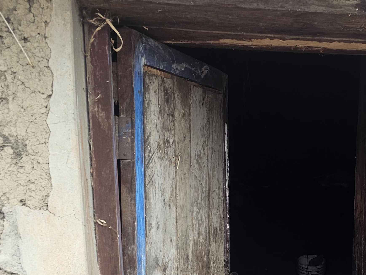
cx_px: 317
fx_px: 560
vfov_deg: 26.3
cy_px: 267
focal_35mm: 53
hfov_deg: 34.5
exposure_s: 1/180
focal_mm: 6.3
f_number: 1.7
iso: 50
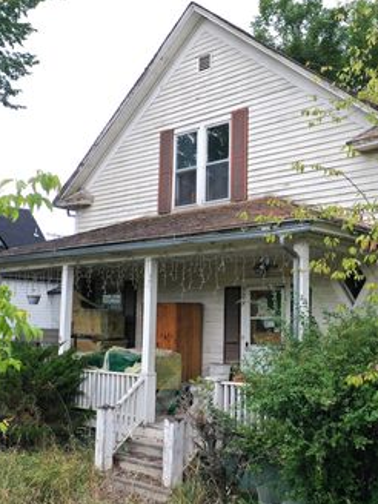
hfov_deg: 34.9
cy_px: 253
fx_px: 597
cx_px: 246
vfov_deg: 45.8
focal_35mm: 41
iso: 100
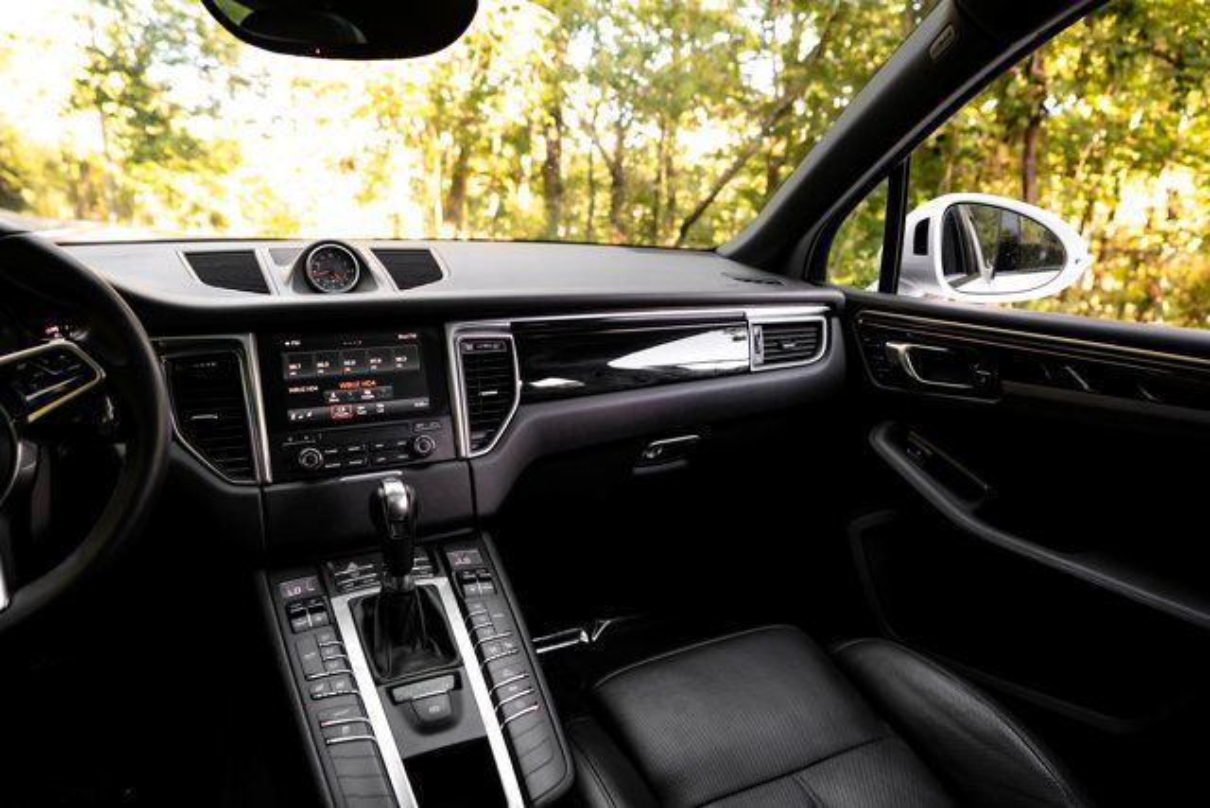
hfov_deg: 73.7
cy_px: 404
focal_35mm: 24
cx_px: 605
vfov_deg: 53.2
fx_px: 807
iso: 1000
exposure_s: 1/160
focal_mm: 24
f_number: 4
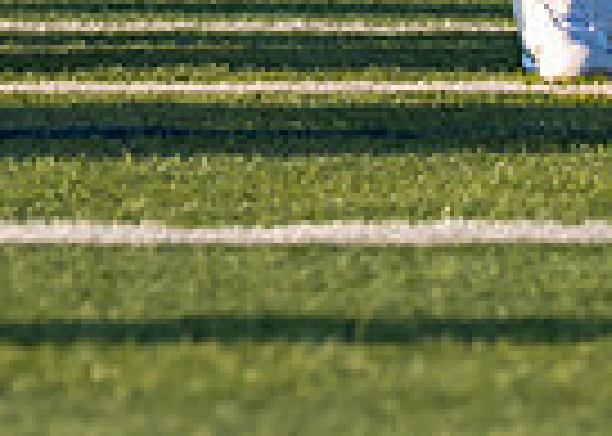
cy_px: -533
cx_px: 386
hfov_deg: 3.0
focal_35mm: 678
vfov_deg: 2.1
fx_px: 11779
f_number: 2.8
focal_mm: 93
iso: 320
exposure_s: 1/3200
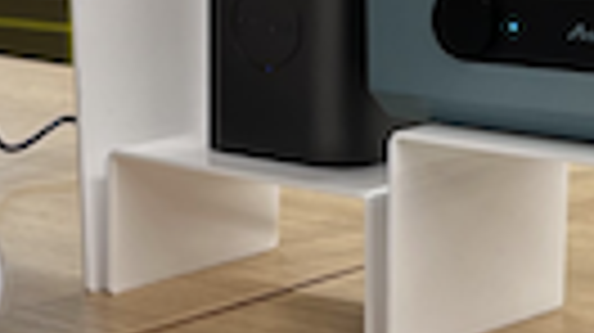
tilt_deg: -15.9
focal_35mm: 172
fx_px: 2707
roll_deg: +0.8
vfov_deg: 7.0
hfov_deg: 12.5
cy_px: 320
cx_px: 238
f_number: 1.5
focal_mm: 5.7
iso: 125
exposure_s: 1/100
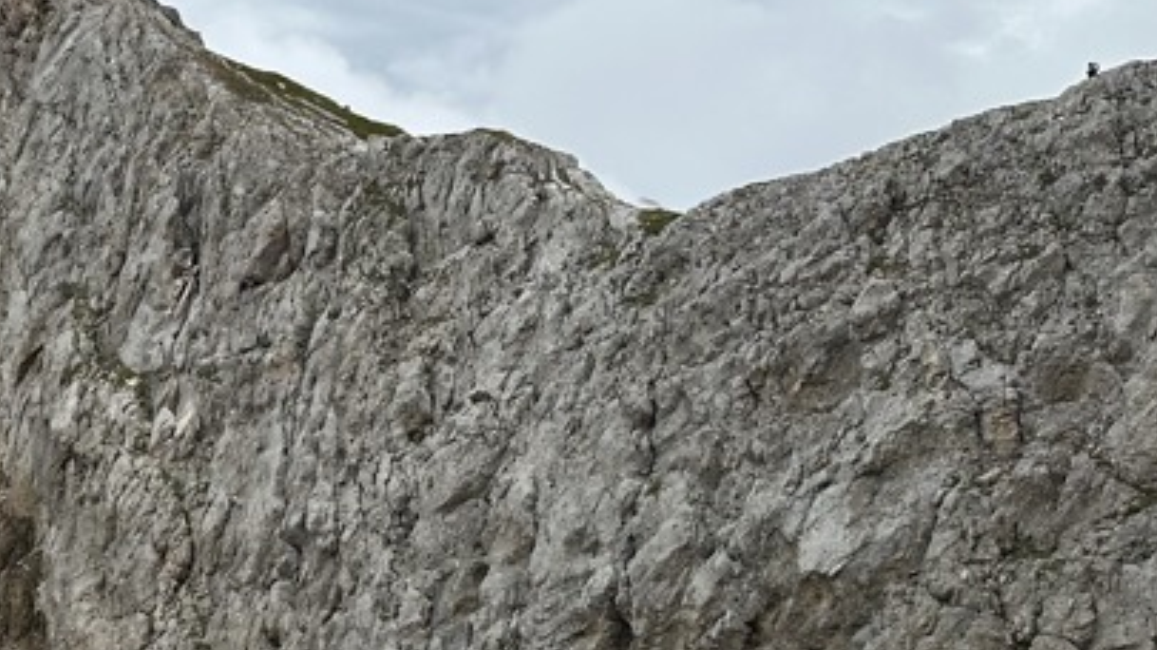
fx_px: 2024
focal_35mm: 66
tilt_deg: -0.5
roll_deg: +0.5
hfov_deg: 28.1
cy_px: 456
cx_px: -217
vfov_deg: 18.2
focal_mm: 6.86
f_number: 1.78
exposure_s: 1/3861
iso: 80
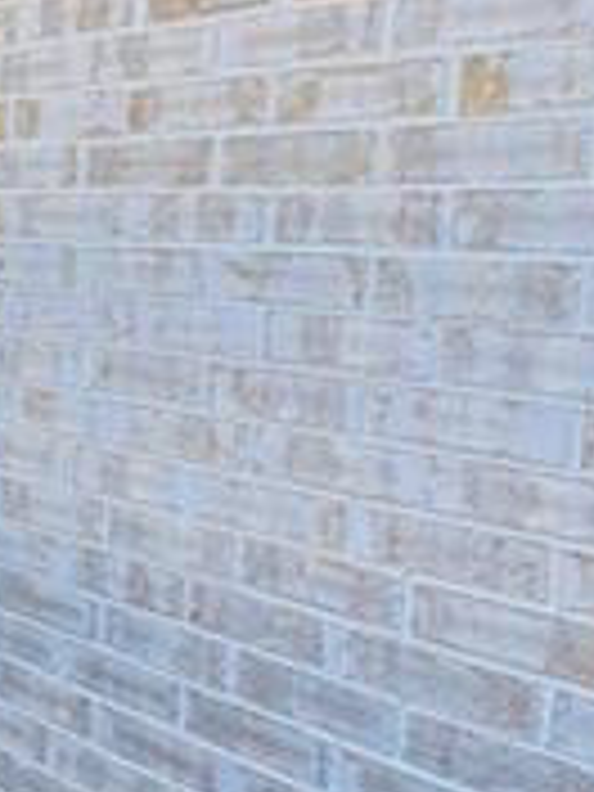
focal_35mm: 61
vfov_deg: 31.7
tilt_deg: -6.4
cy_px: 387
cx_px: -212
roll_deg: -2.3
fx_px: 1396
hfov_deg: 21.4
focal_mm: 2.22
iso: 40
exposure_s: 1/143
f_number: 2.2
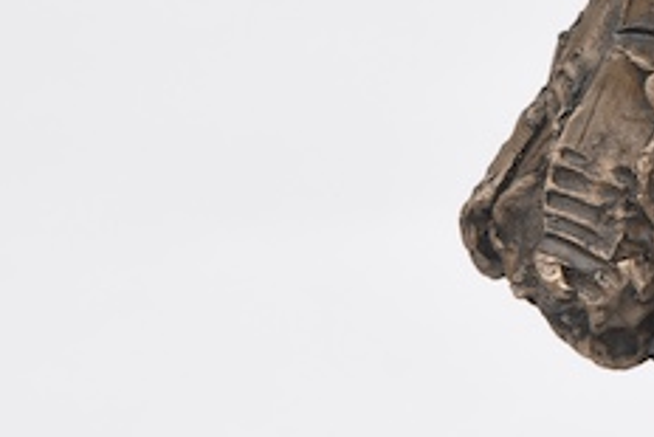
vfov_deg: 1.3
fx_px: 18777
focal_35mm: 1033
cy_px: -134
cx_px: 1088
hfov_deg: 2.0
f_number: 11
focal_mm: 200
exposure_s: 1/125
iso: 100
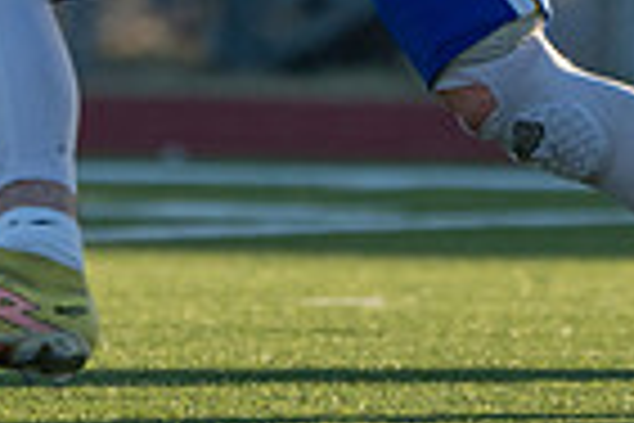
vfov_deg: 1.0
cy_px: -322
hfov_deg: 1.5
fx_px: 23720
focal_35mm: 1347
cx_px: 411
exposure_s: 1/1250
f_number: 5.6
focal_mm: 274
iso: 400
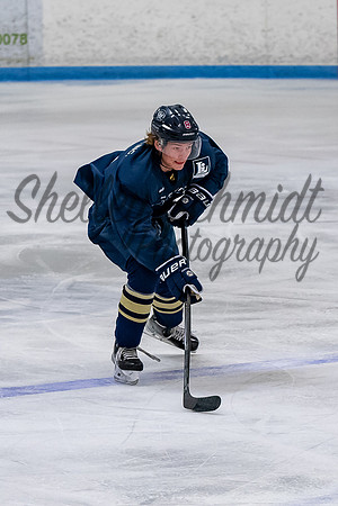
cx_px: 197
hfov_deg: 4.1
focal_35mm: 333
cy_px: 227
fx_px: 4687
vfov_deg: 6.2
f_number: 3.5
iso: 2000
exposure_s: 1/800
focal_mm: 110
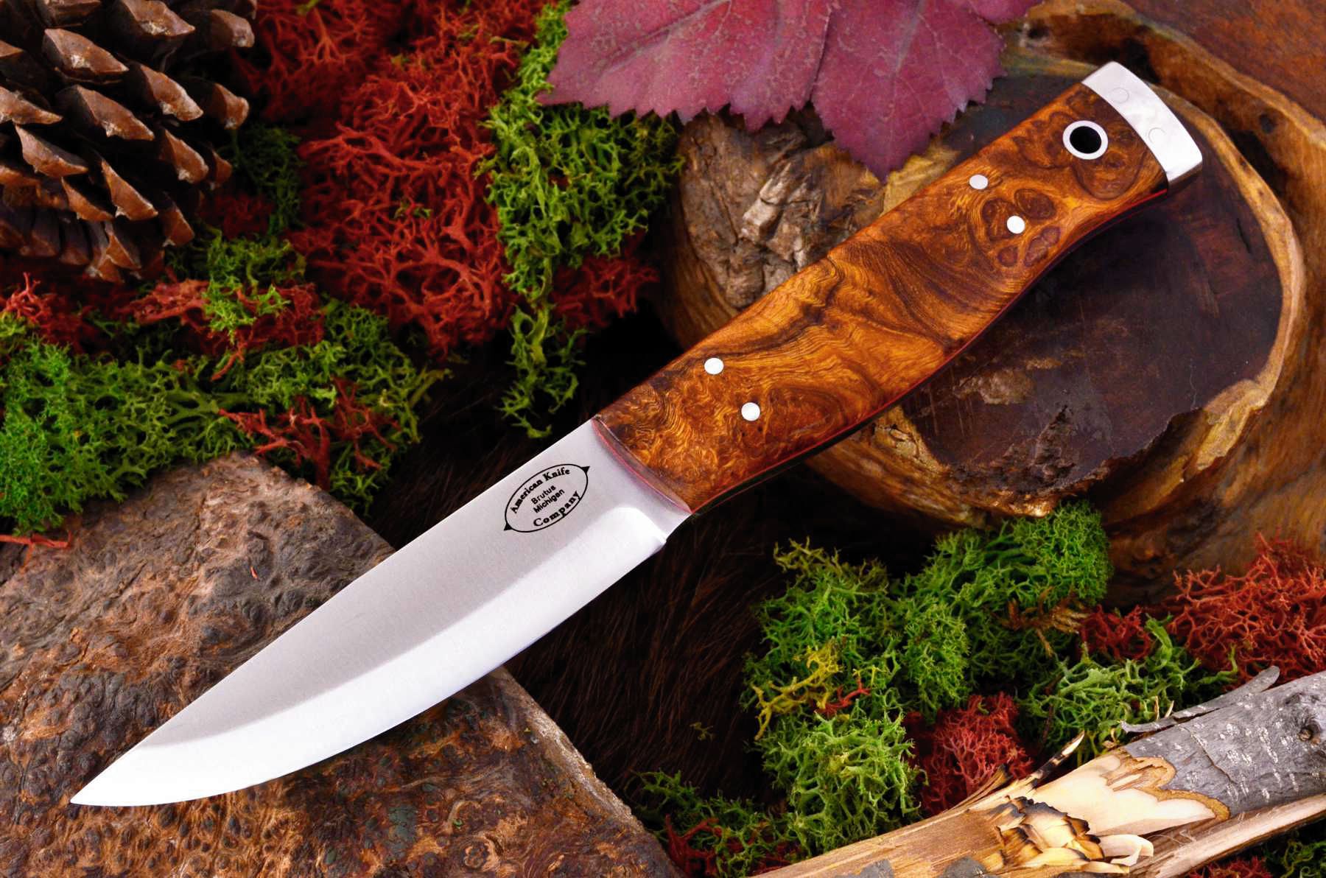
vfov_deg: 15.1
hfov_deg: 22.7
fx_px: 3308
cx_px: 663
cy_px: 439
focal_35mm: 90
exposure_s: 1/1.3
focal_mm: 60
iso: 1000
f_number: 13
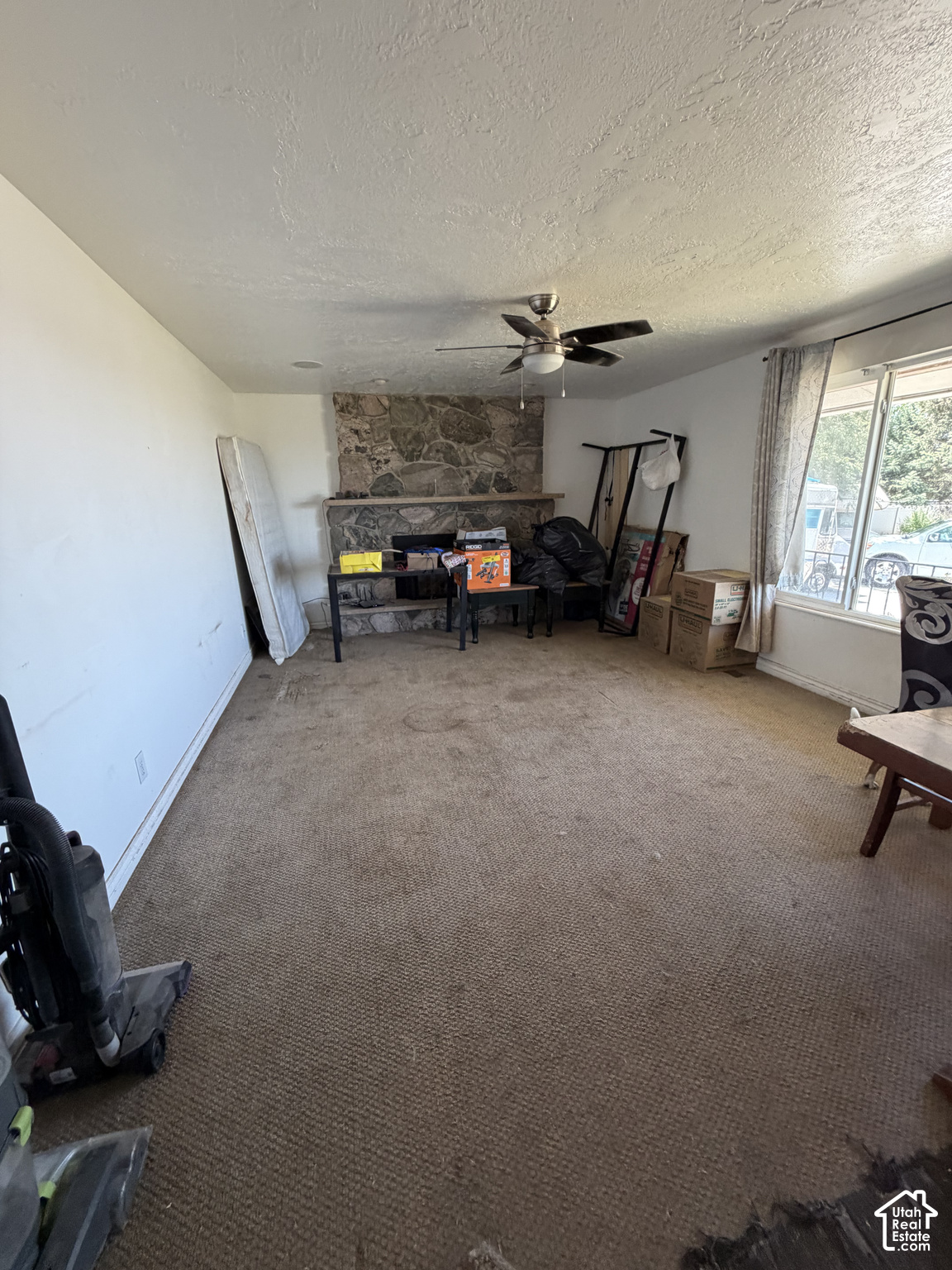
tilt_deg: -14.4
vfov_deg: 102.1
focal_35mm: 14
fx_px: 513
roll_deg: +0.8
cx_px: 476
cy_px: 635
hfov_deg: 85.7
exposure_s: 1/106
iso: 320
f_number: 2.2
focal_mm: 2.22
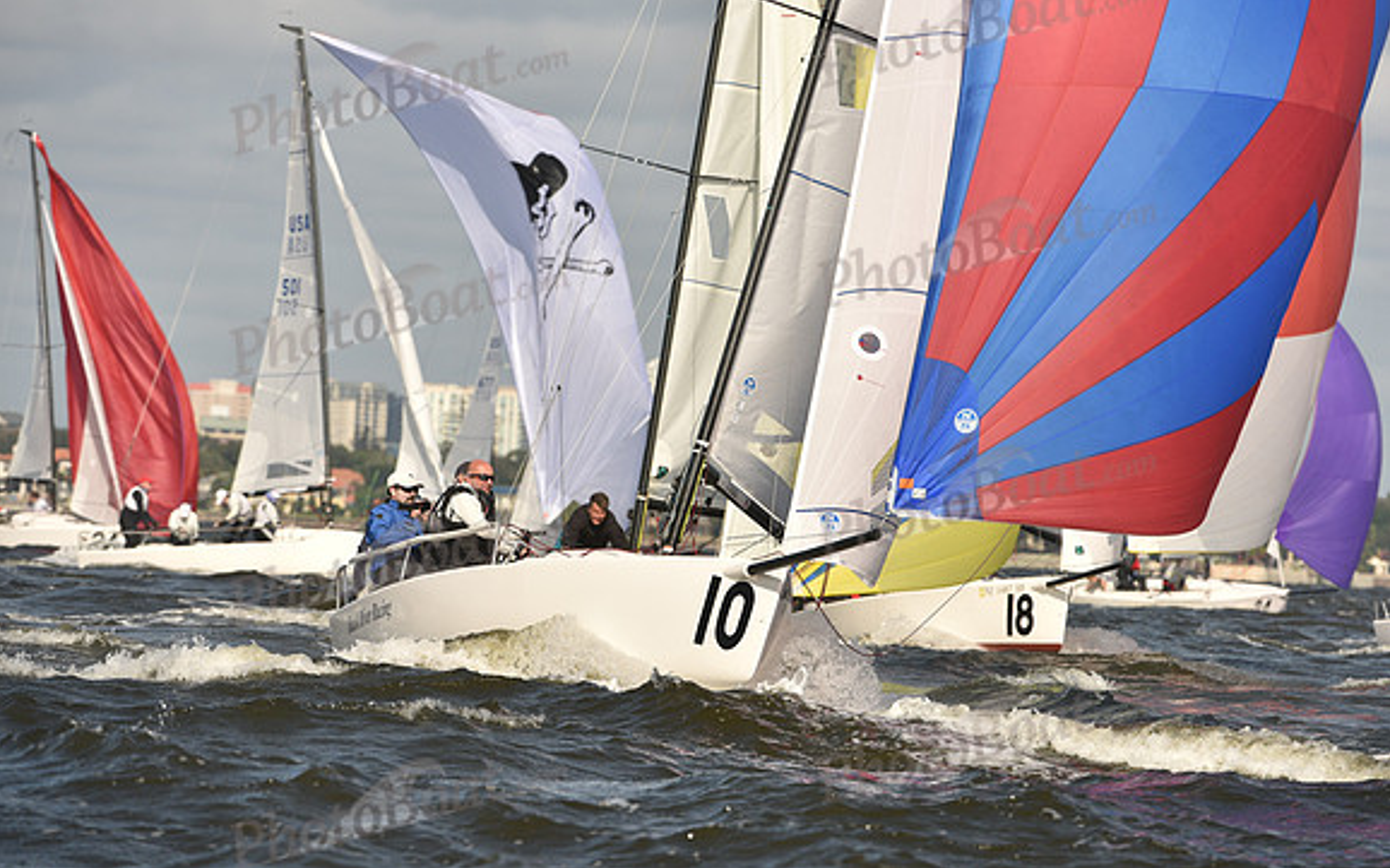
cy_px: 405
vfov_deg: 3.8
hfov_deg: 6.0
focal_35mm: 348
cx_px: 695
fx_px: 13180
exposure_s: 1/1250
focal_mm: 340
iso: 250
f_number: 8
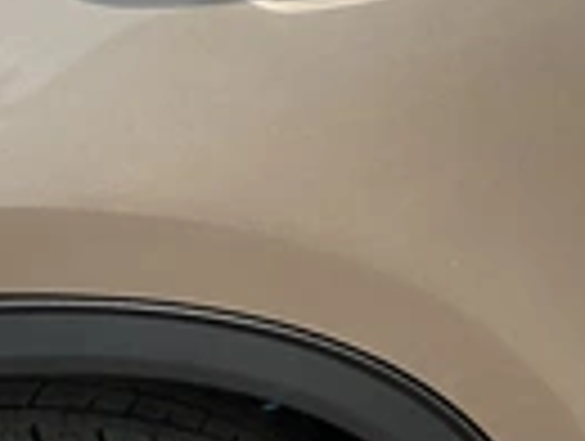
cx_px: 644
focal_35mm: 89
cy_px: 63
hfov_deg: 20.9
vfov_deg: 16.5
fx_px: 1507
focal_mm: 3
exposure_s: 1/2667
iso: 25
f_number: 1.8
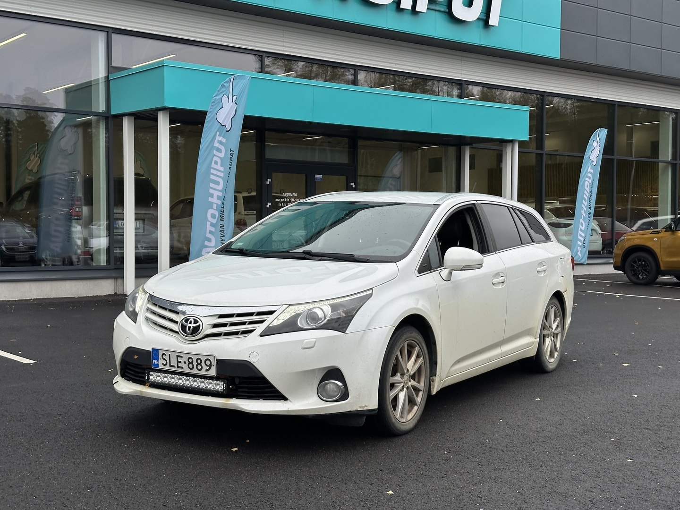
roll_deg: +0.1
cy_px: 255
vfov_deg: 30.3
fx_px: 943
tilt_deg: -1.1
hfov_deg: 39.7
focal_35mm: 48
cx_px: 340
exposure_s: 1/1107
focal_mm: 6.86
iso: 64
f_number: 1.78
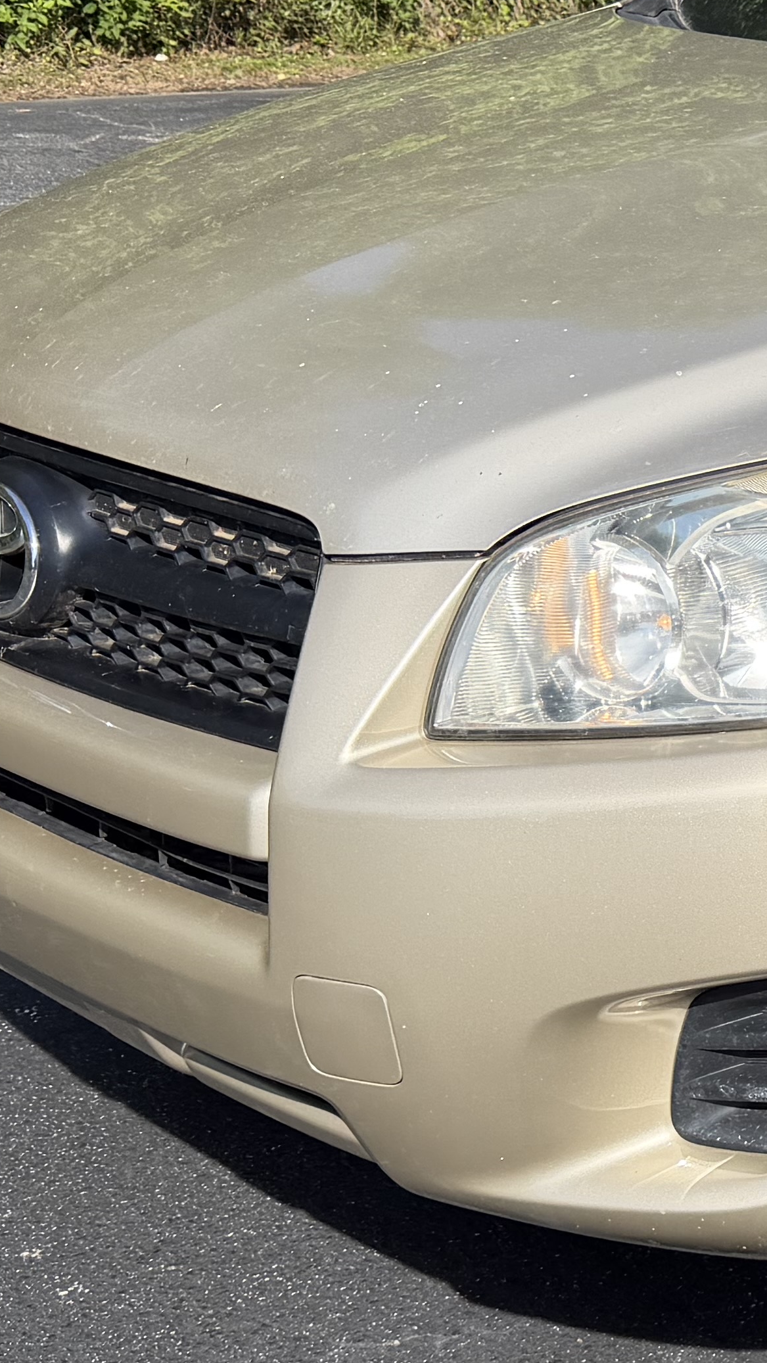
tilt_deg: -17.1
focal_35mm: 72
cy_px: 683
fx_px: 2603
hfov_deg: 14.7
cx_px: 1374
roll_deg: -2.3
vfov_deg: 29.3
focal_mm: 6.76
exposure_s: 1/4167
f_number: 1.78
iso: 100
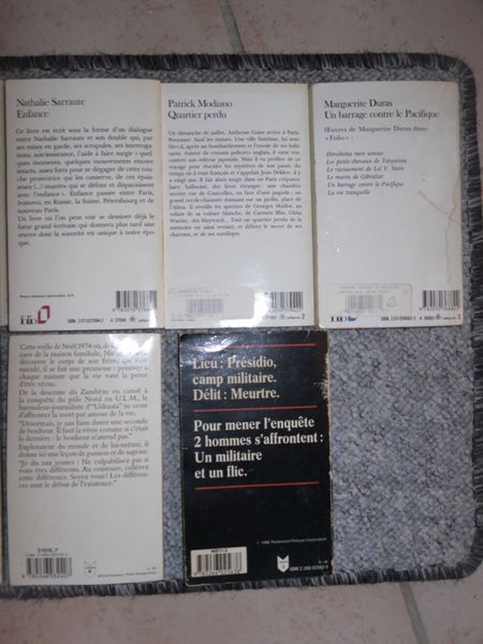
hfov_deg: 40.7
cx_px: 242
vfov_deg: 52.6
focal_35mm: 35
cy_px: 322
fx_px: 651
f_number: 3.5
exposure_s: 1/45
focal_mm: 6.3
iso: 80
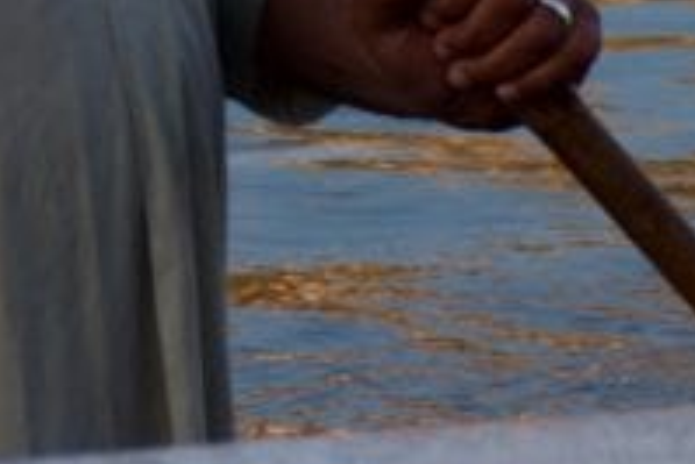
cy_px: -626
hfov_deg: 2.1
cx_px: -234
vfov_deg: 1.4
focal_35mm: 1002
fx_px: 19358
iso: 200
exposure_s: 1/400
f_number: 6
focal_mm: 130
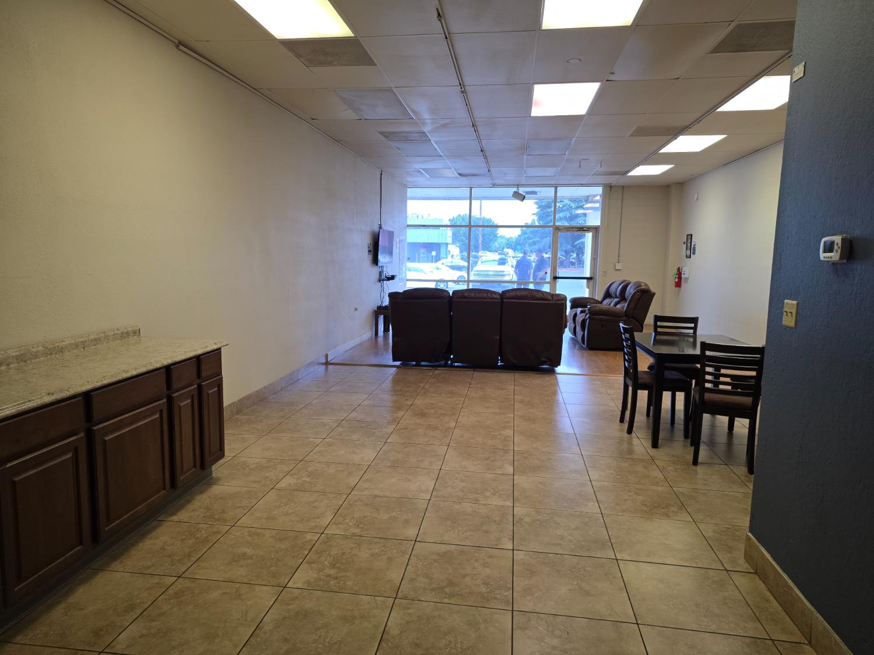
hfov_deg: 73.9
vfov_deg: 58.9
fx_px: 581
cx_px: 437
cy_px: 328
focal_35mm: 23
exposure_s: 1/120
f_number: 1.7
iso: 200
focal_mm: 6.25
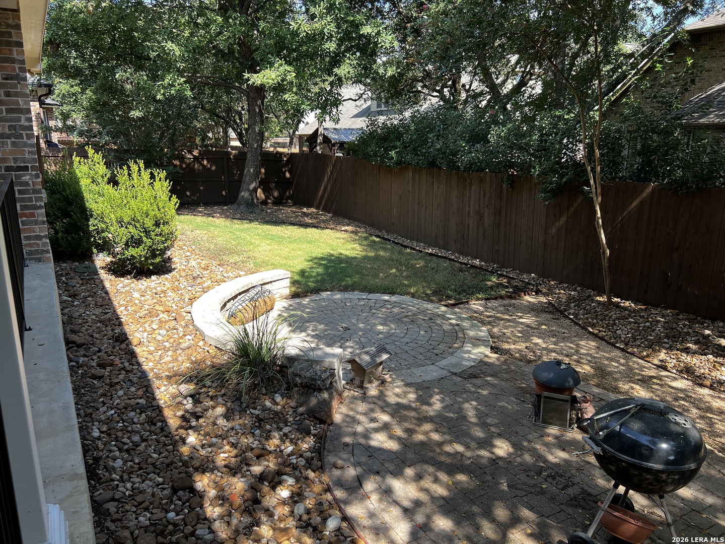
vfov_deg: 53.1
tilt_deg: -13.8
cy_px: 272
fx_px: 545
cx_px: 362
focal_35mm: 26
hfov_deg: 67.3
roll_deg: +0.5
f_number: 1.5
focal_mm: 5.7
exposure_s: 1/380
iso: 50
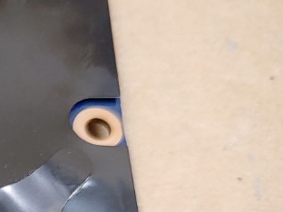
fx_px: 981
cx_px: -214
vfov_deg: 11.9
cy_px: 300
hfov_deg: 14.6
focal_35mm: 120
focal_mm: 4.36
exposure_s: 1/120
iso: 100
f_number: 1.8
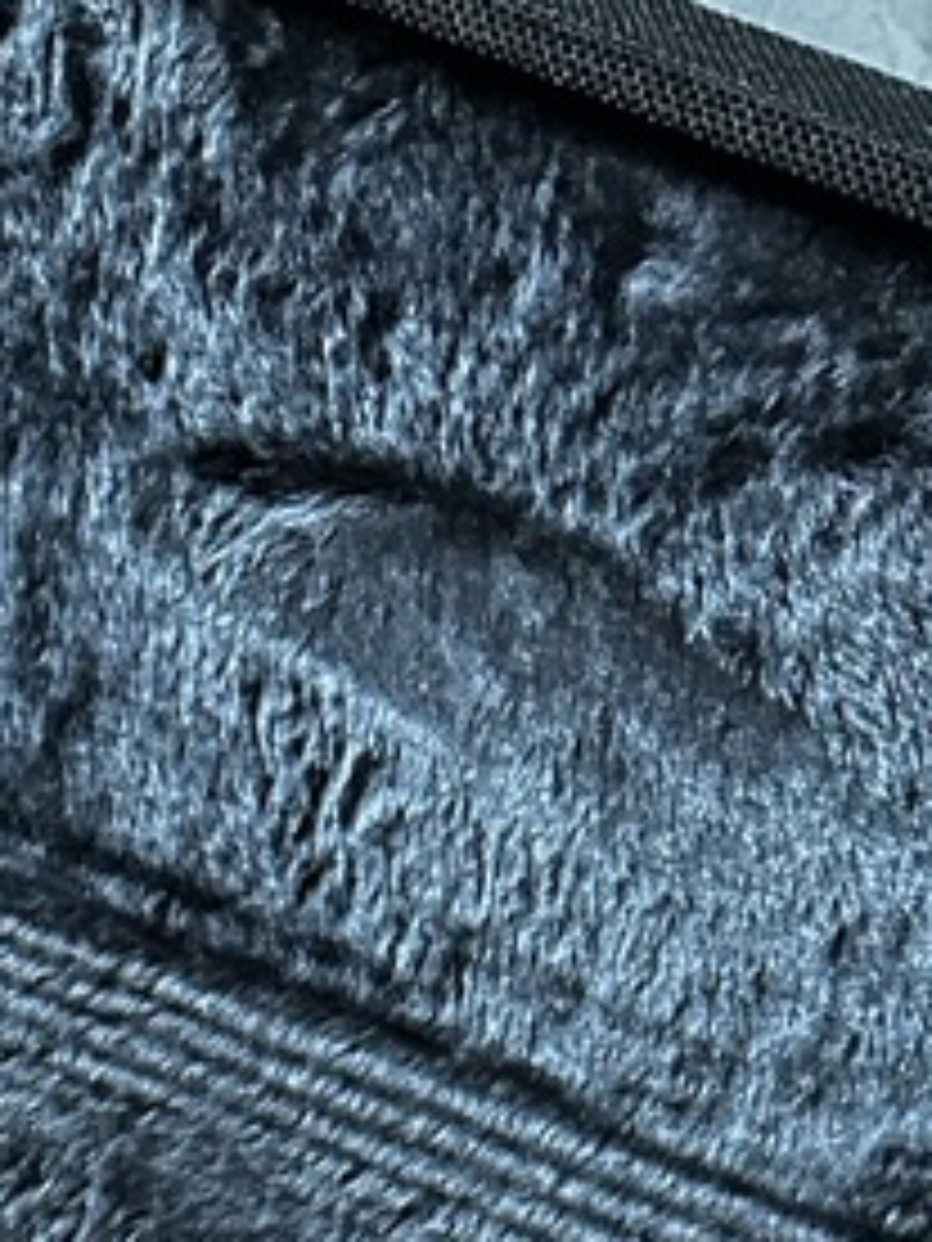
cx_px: -248
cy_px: 1976
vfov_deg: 18.8
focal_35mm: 89
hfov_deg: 15.8
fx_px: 3195
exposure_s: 1/42
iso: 1000
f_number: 1.78
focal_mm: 6.86
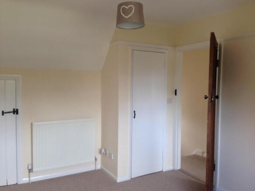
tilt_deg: -1.5
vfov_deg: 42.9
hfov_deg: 55.4
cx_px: 128
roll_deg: -0.8
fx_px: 243
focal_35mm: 33
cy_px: 96
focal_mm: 4.12
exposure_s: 1/20
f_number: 2.4
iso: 50
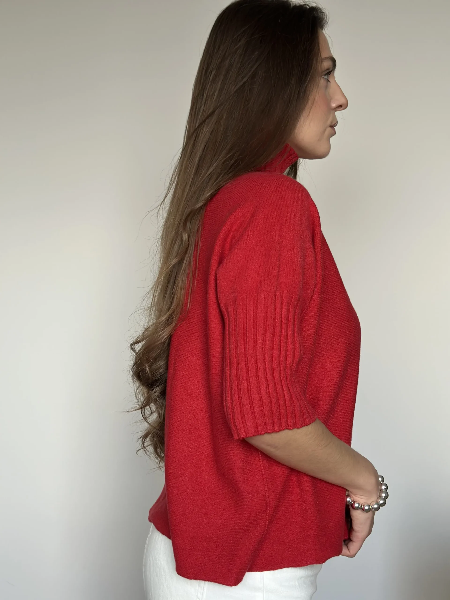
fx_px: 832
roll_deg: -1.9
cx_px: 225
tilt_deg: -3.1
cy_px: 300
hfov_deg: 30.3
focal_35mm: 48
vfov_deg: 39.7
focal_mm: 6.86
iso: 125
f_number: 1.78
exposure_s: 1/60
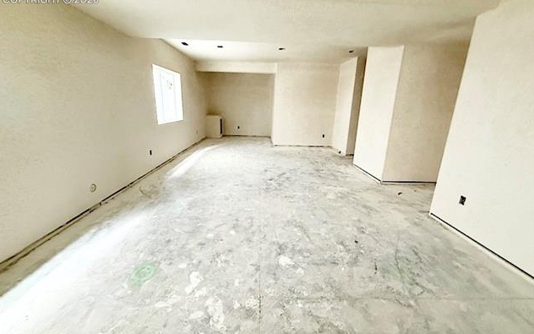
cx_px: 267
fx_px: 218
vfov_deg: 74.7
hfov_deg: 101.5
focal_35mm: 15
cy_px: 159
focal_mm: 2.22
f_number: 2.2
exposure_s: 1/60
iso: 640
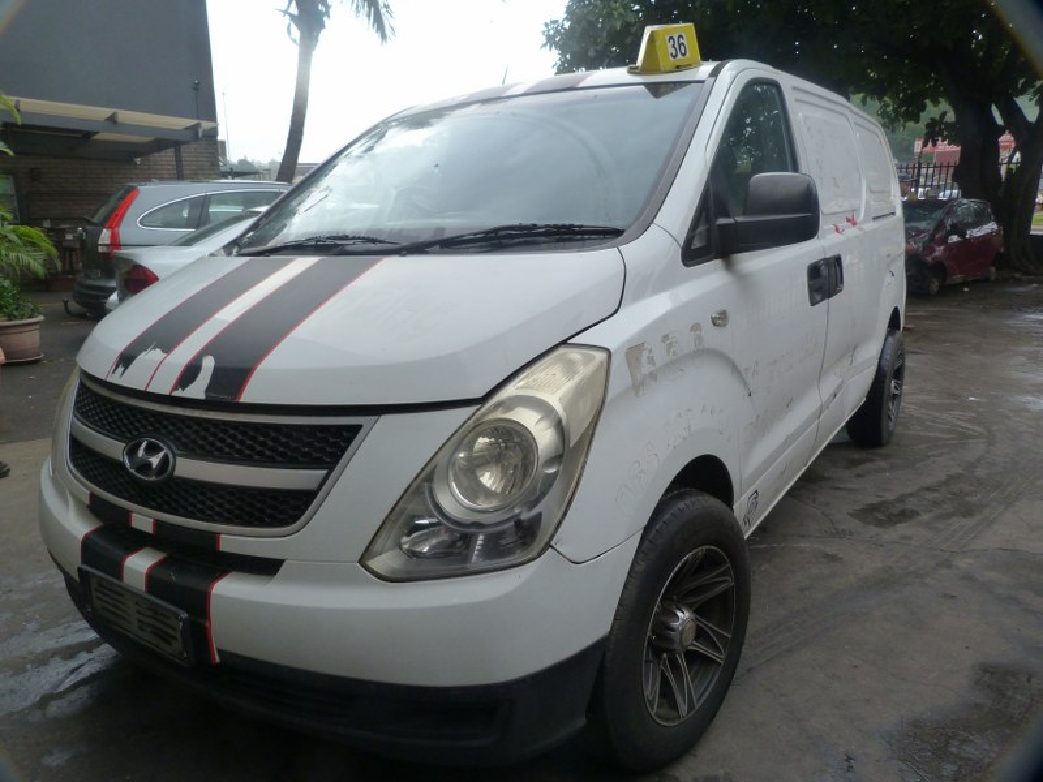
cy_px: 391
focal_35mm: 25
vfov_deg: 54.9
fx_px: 753
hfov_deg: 69.4
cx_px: 522
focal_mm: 4.5
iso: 125
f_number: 3.6
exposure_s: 1/100
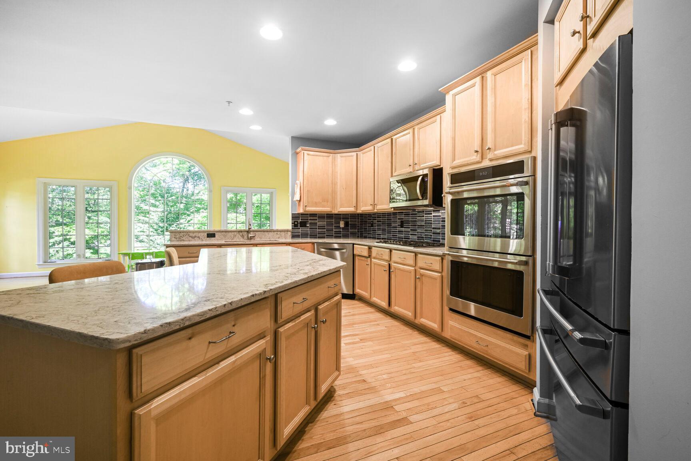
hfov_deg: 104.3
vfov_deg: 81.2
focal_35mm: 14
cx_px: 346
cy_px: 230
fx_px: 269
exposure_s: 1/5
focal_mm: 14
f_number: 9
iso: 200
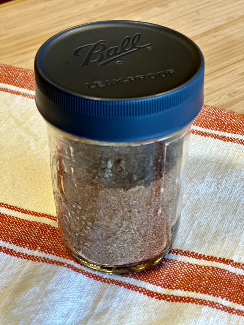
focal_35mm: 77
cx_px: 122
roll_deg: -0.2
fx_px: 724
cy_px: 162
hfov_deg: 19.1
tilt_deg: -35.6
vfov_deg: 25.3
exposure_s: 1/40
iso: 160
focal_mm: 9
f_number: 2.8
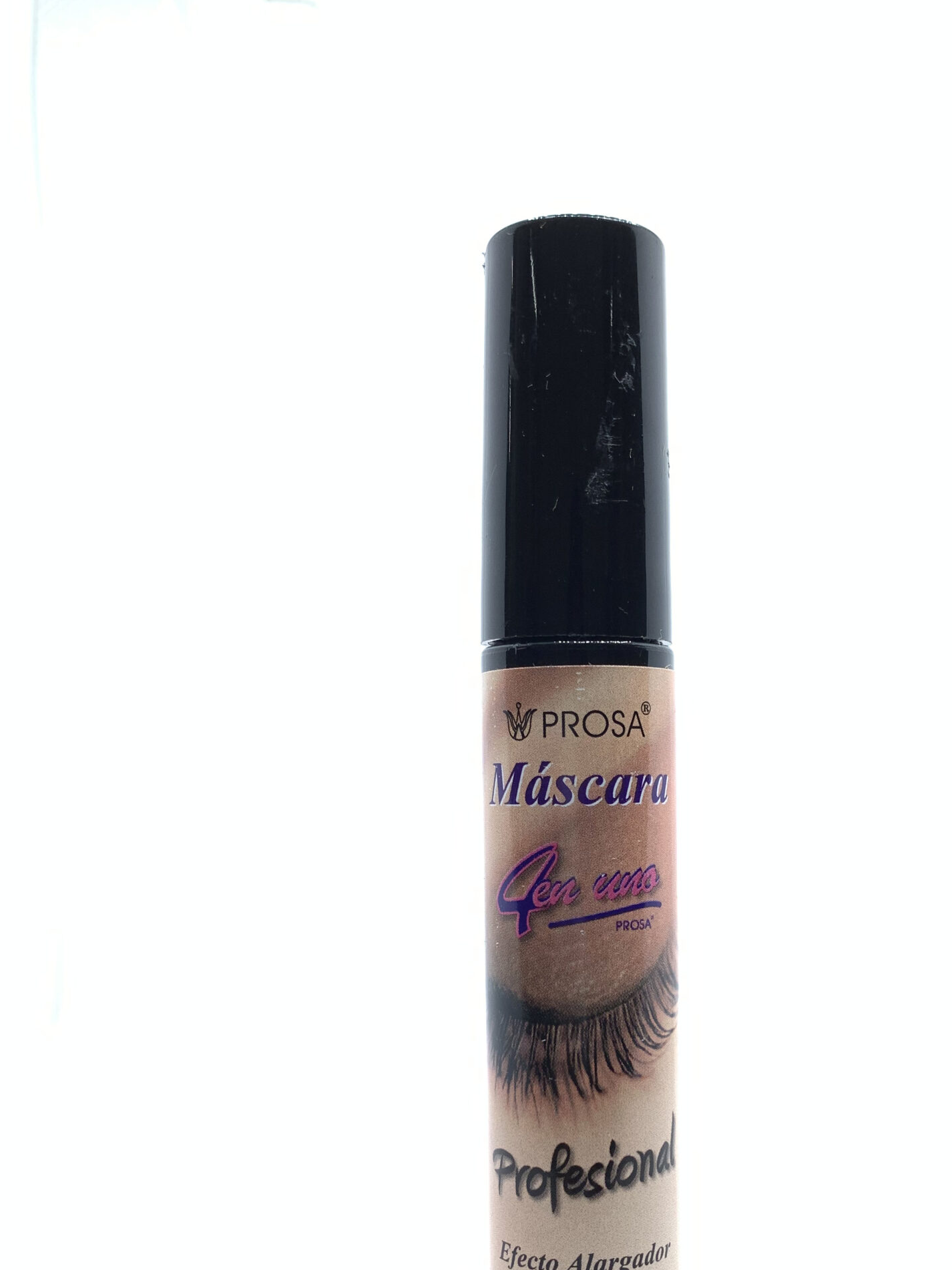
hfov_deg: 40.4
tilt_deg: -3.4
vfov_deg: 51.7
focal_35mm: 35
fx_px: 1284
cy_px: 838
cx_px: 602
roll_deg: +0.3
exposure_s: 1/122
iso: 25
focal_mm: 4.25
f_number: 1.8
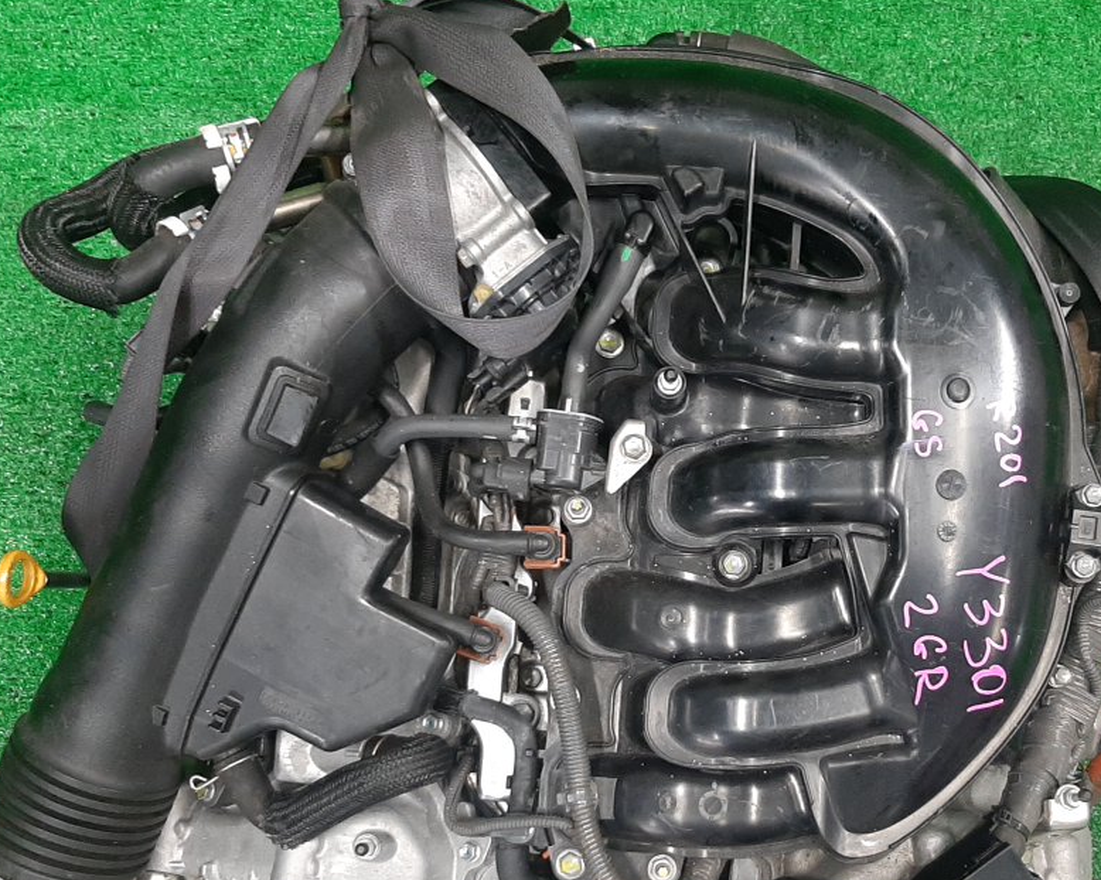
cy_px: 596
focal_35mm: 47
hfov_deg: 39.4
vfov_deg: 31.8
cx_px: 661
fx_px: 1531
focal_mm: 3.93
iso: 137
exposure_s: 1/50
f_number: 1.7
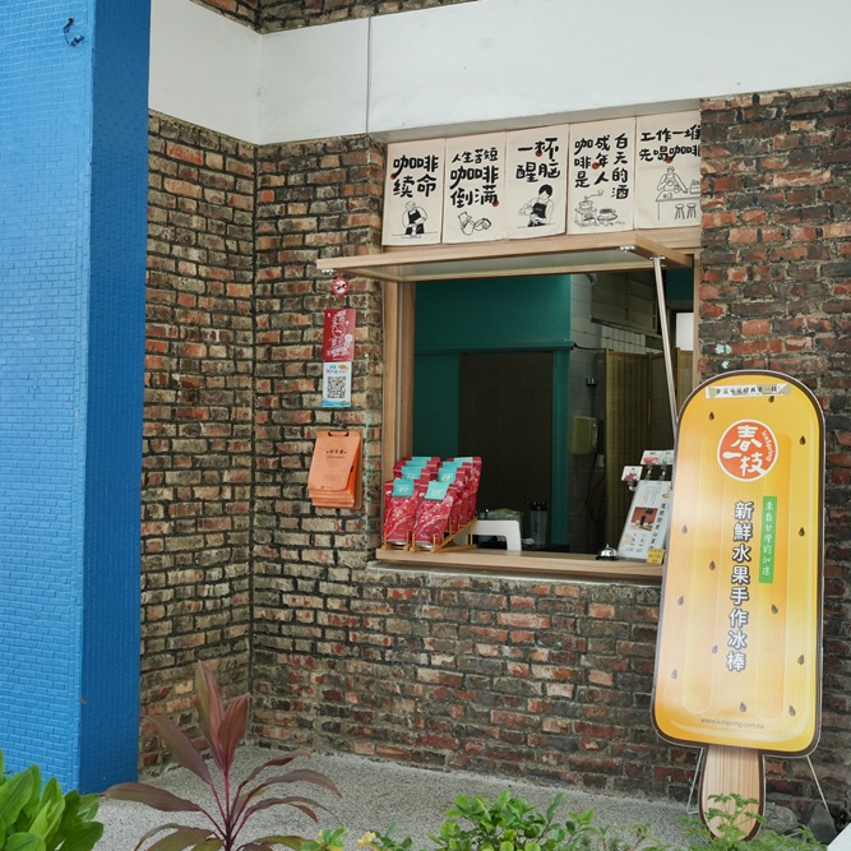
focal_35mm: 47
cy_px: 428
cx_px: 521
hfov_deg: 35.6
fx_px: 1318
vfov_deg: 35.8
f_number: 8
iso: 2000
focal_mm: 36.3
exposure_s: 1/400
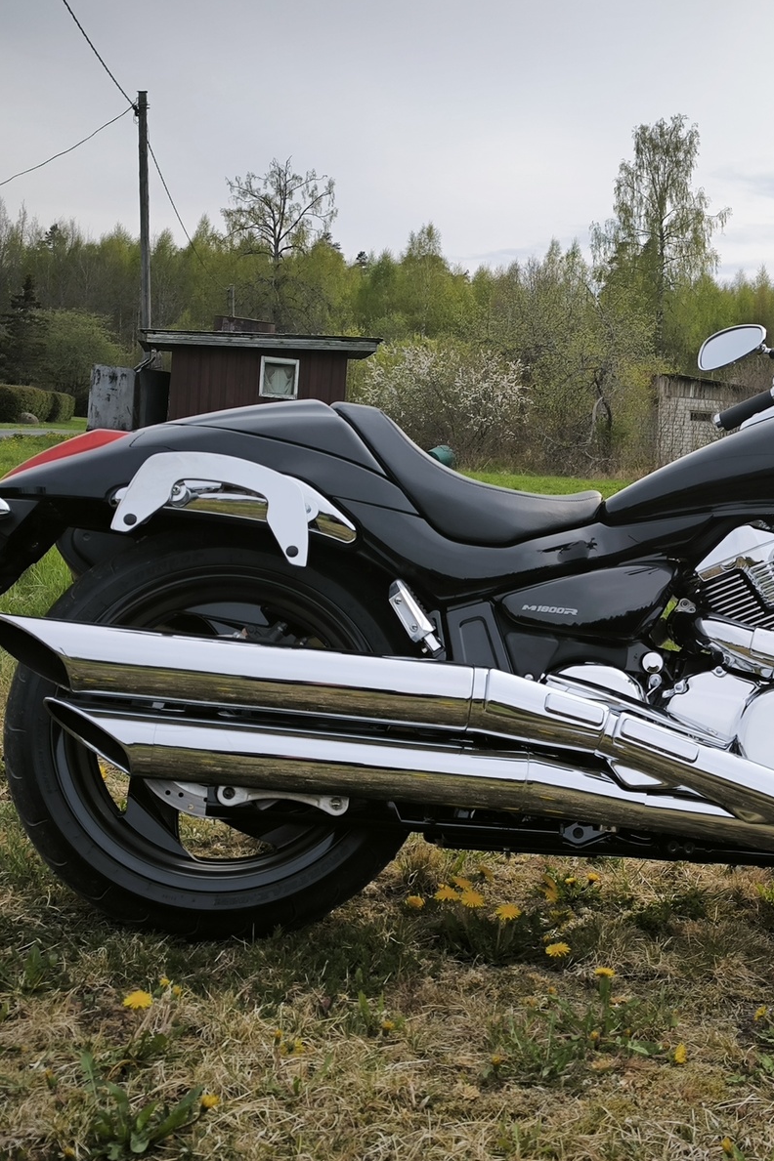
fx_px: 1581
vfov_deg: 40.4
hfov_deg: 26.7
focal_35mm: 49
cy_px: 581
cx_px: 671
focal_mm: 6.92
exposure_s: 1/918
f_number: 1.9
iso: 50
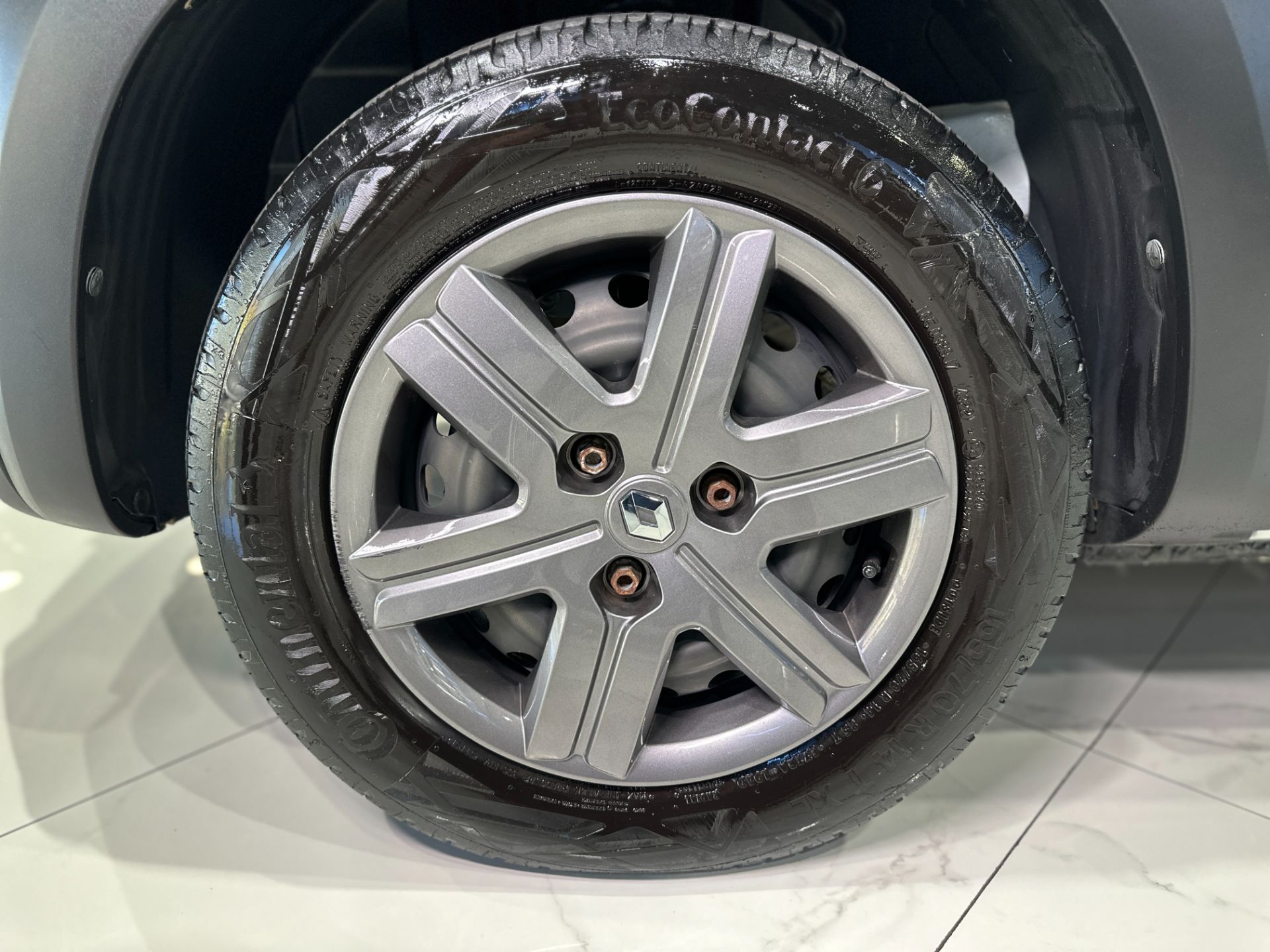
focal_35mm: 24
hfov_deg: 71.6
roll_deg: -0.5
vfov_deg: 56.8
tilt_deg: -18.1
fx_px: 881
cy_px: 476
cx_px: 635
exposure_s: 1/60
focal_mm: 6.86
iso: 200
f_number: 1.78
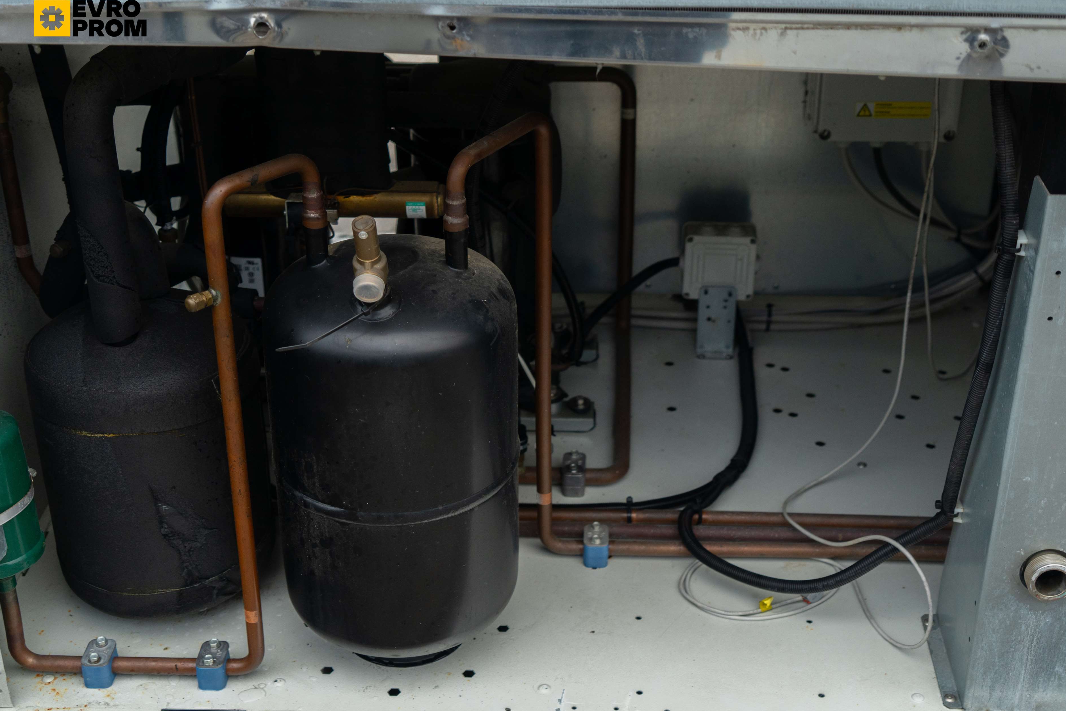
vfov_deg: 27.0
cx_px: 578
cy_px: 350
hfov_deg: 39.6
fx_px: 1481
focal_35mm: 50
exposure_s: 1/80
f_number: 4
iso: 1000
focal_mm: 46
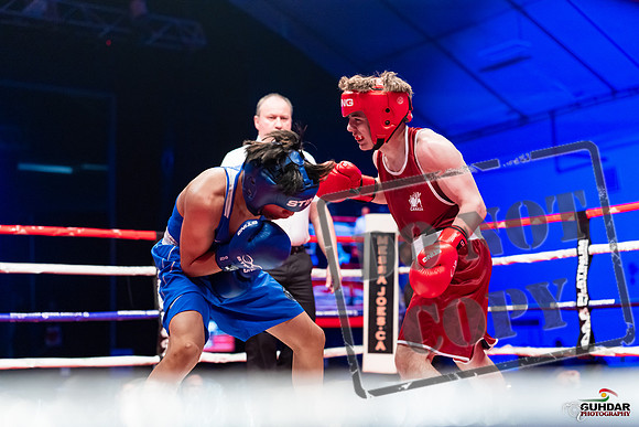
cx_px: 320
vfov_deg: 23.8
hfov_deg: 35.0
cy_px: 214
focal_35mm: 57
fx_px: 1012
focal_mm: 57
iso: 3200
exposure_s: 1/1000
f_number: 2.5
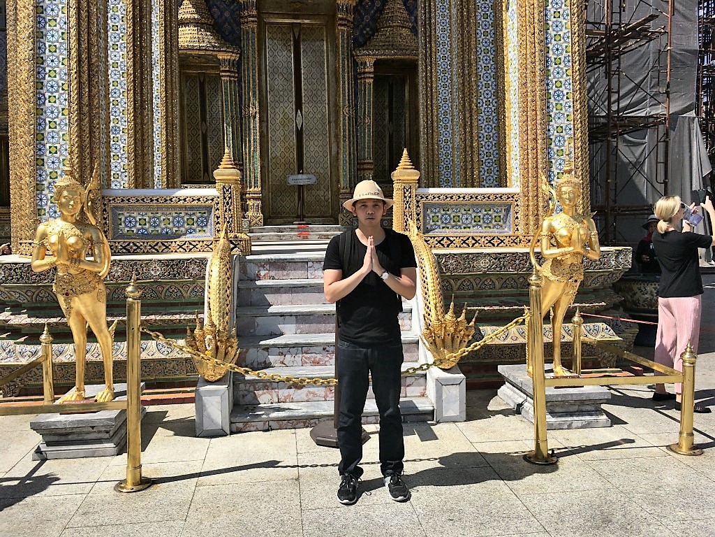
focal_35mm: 29
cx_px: 358
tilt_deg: -3.6
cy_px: 268
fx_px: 599
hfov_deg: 61.7
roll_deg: +1.3
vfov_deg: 48.2
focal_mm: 4.15
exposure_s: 1/1972
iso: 25
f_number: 2.2
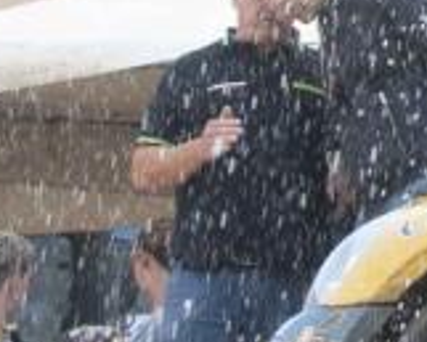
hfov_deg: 6.0
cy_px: -235
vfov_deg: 5.0
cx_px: 1085
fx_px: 3850
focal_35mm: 304
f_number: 6.3
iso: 640
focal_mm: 29
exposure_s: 1/320
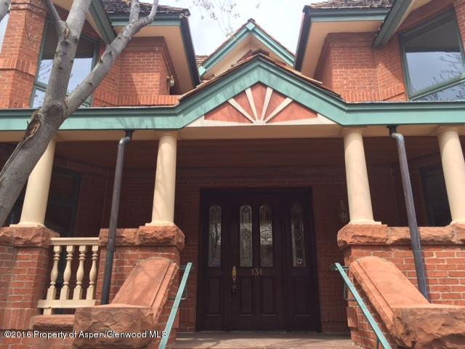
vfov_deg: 48.2
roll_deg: -0.7
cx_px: 232
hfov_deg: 61.7
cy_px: 174
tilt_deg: +18.9
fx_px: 390
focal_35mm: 29
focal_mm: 4.15
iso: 32
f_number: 2.2
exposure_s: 1/670
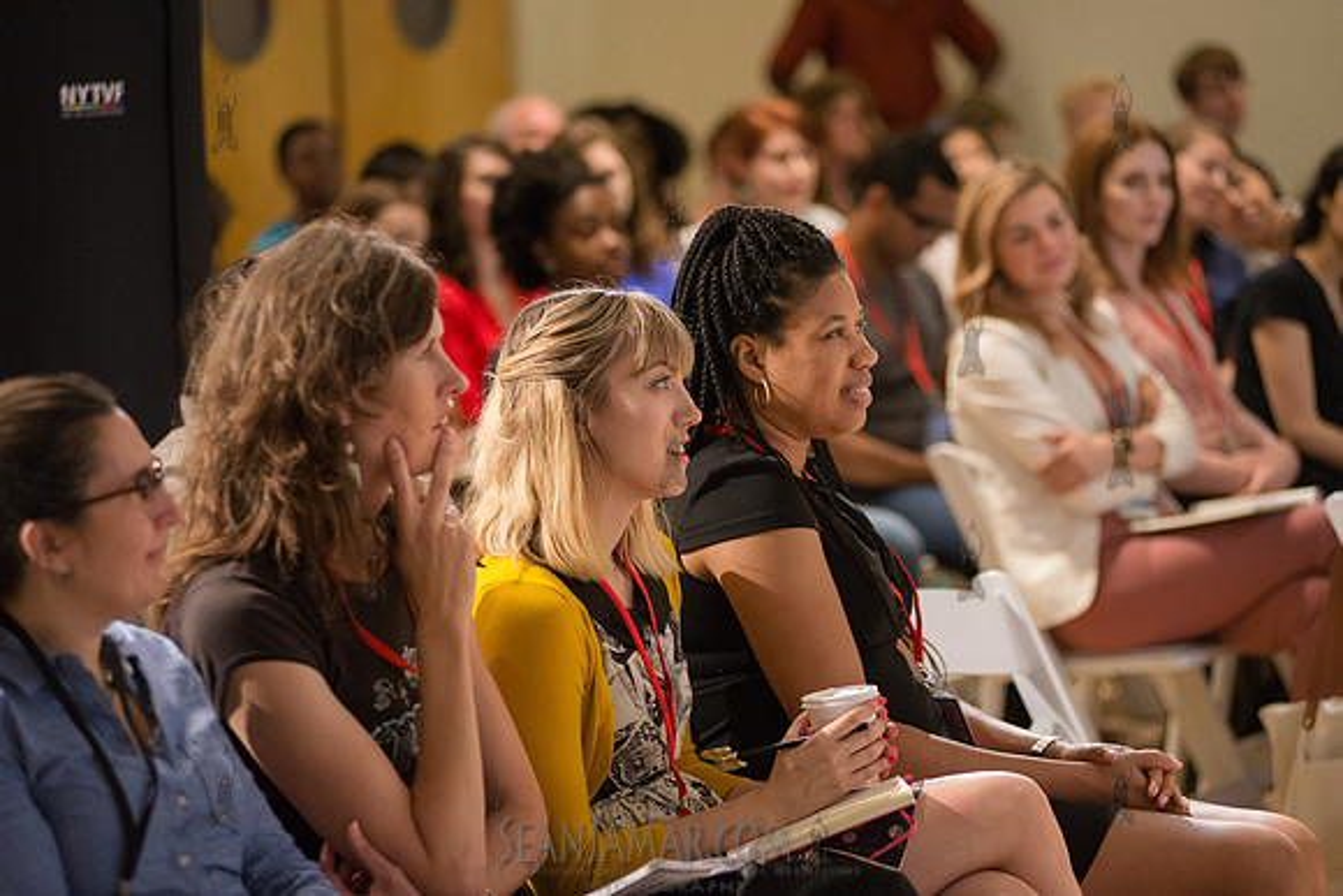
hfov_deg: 17.1
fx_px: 4478
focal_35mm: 120
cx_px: 672
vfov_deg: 11.4
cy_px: 448
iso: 4000
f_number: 2.8
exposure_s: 1/200
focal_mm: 120
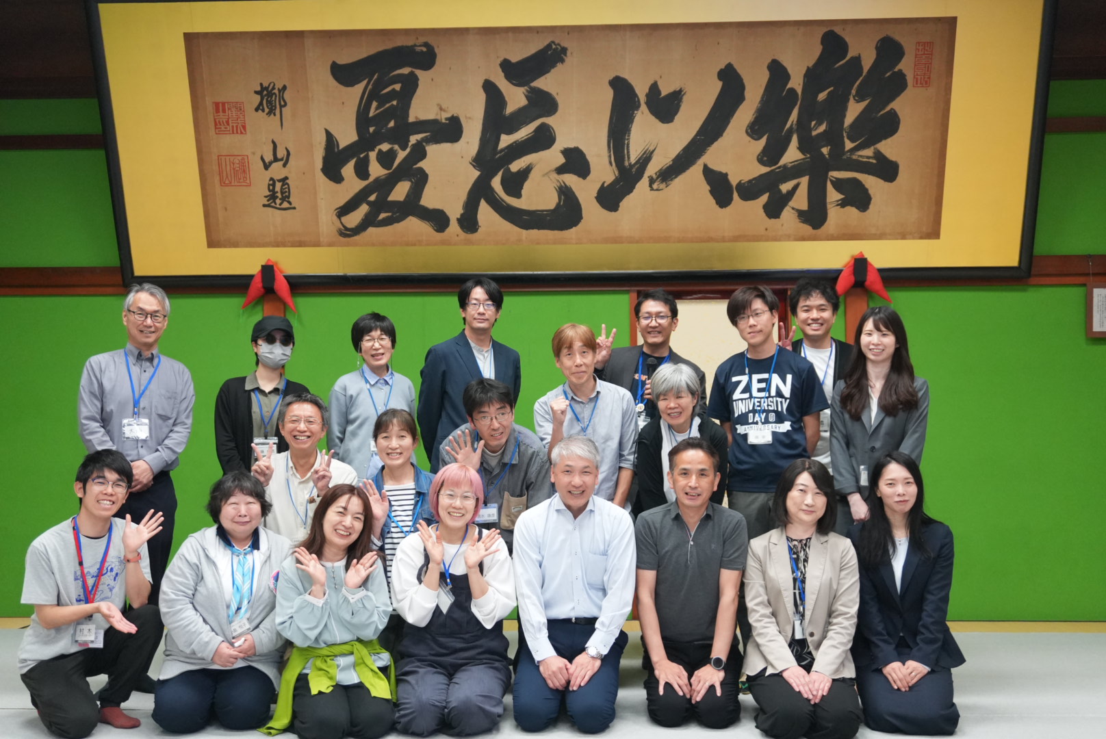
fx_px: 1107
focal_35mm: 36
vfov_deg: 36.9
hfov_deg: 53.1
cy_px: 370
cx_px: 553
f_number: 4.5
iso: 2000
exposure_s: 1/40
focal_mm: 24
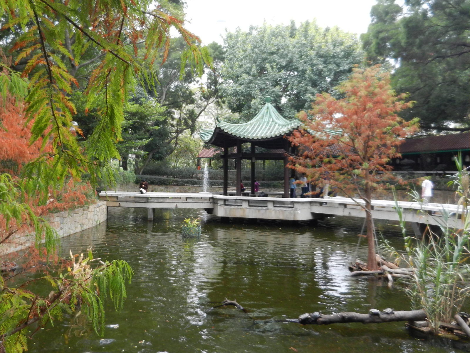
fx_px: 339
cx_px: 235
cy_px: 176
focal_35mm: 25
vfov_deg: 54.9
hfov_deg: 69.4
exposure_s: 1/100
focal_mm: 4.5
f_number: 3.5
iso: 160
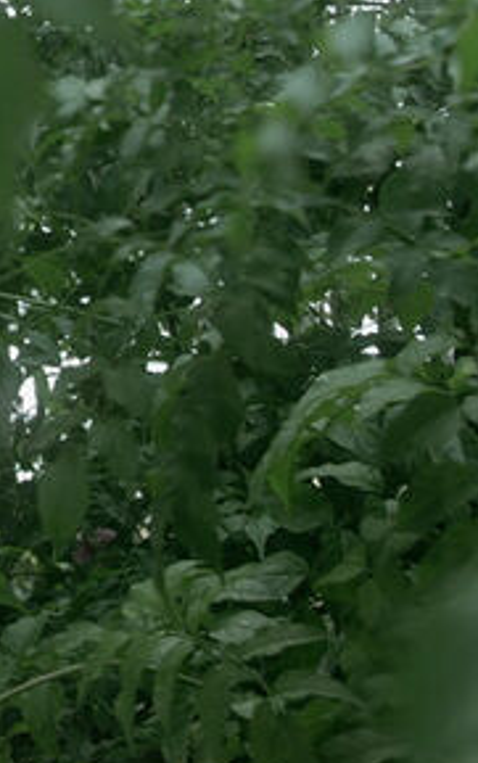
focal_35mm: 183
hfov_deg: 6.8
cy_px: 70
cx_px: -671
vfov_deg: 11.4
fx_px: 3809
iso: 200
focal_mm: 33
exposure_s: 1/160
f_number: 4
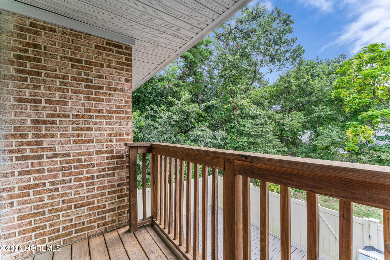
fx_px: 161
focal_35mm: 15
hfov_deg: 100.8
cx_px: 195
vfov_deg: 77.7
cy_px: 130
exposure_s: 1/20
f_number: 13
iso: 400
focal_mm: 14.9
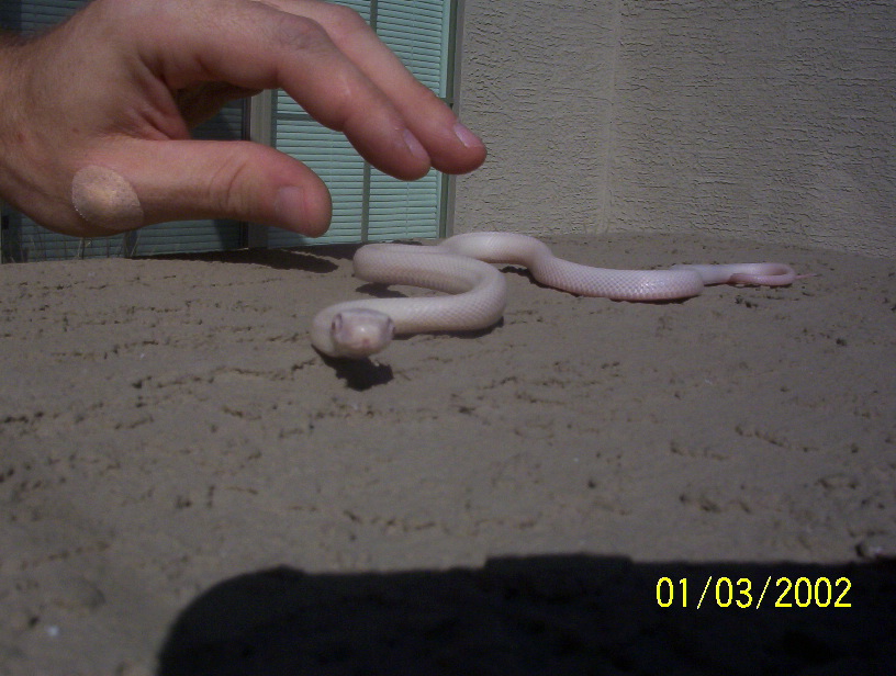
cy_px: 338
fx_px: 1012
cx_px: 448
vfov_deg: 37.0
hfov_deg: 47.8
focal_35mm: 39
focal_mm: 6
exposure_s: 1/648
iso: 100
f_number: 8
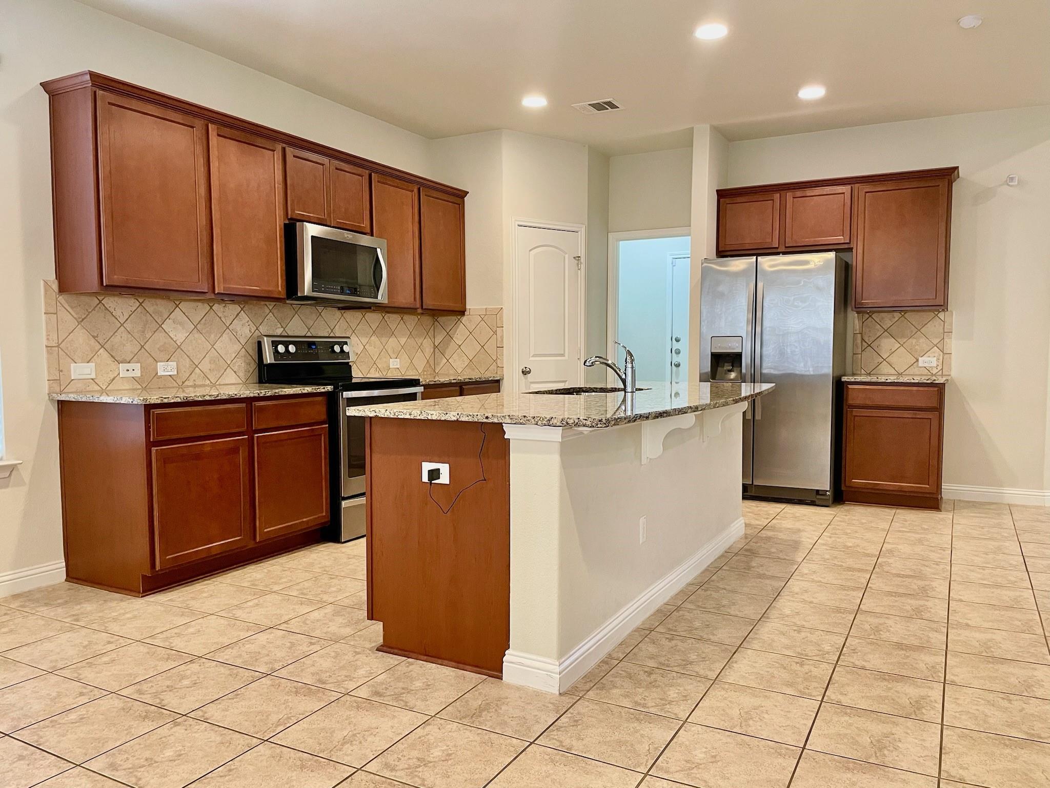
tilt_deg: -3.4
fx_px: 789
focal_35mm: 26
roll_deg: -0.8
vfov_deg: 53.1
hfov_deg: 67.3
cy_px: 394
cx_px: 525
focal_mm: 4.2
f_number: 1.6
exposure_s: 1/60
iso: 200
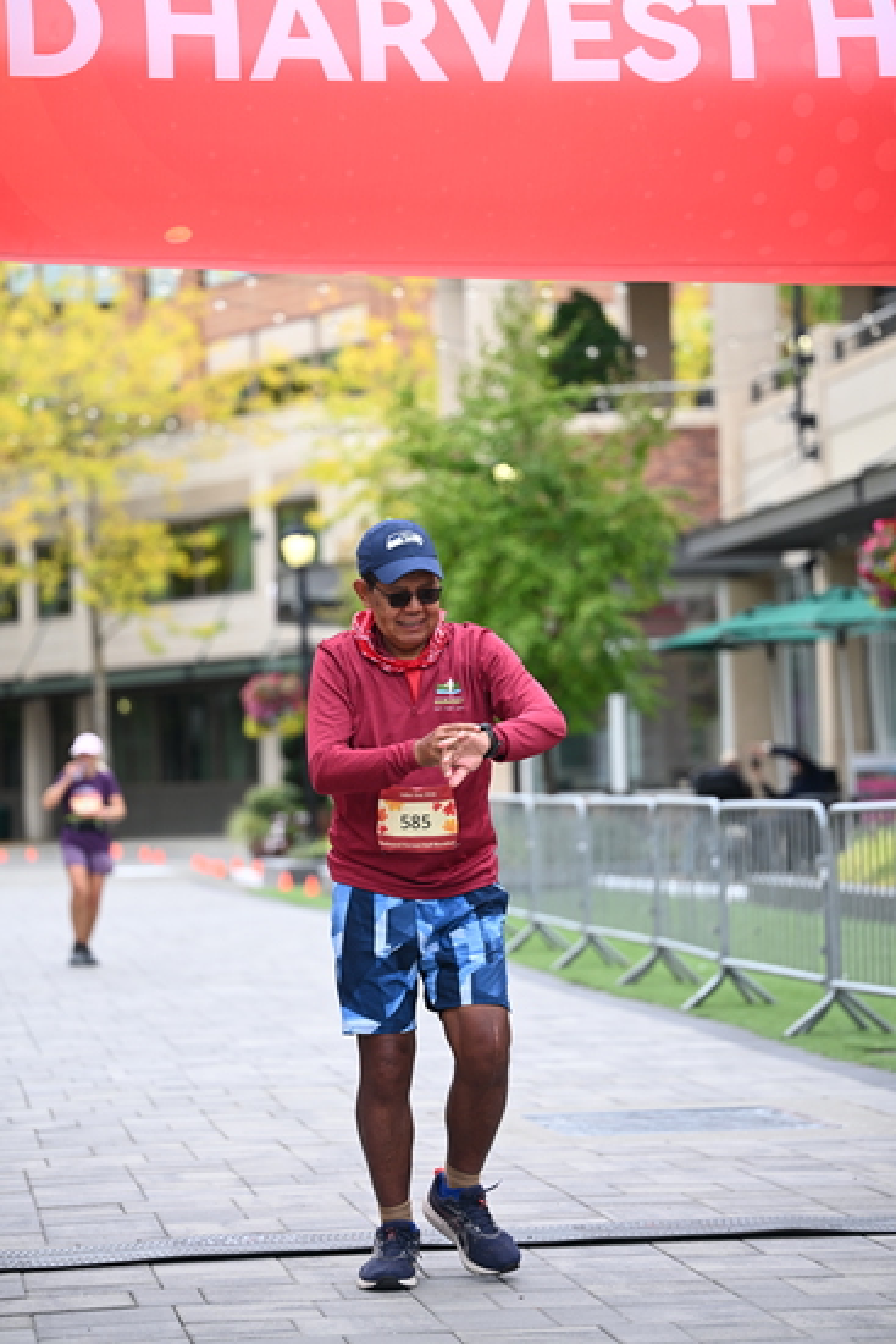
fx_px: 3843
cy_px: 672
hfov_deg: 13.3
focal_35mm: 103
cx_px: 448
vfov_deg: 19.8
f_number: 2.8
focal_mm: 103
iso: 400
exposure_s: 1/1000
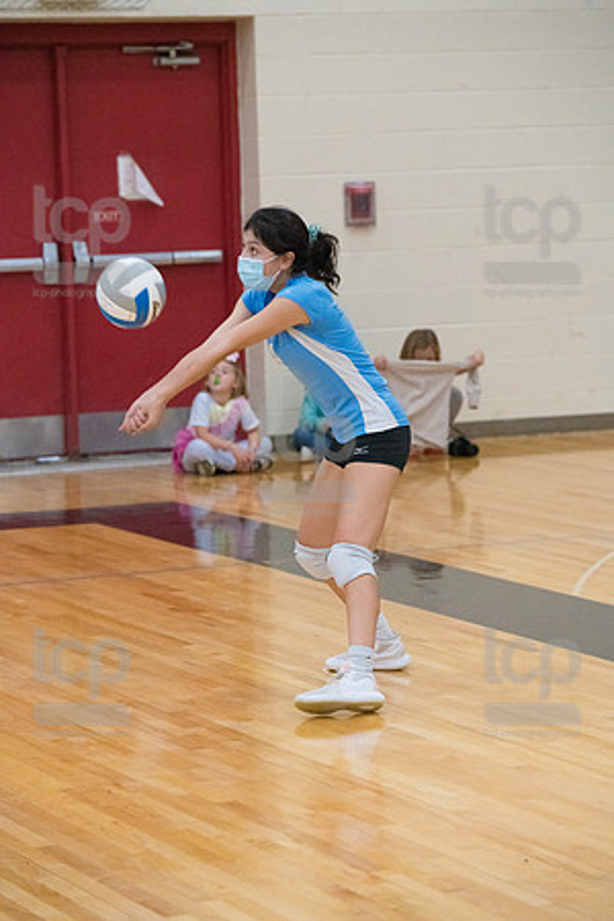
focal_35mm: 135
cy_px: 460
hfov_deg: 10.2
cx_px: 307
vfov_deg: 15.2
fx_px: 3453
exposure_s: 1/1000
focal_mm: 135
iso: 6400
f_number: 4.5
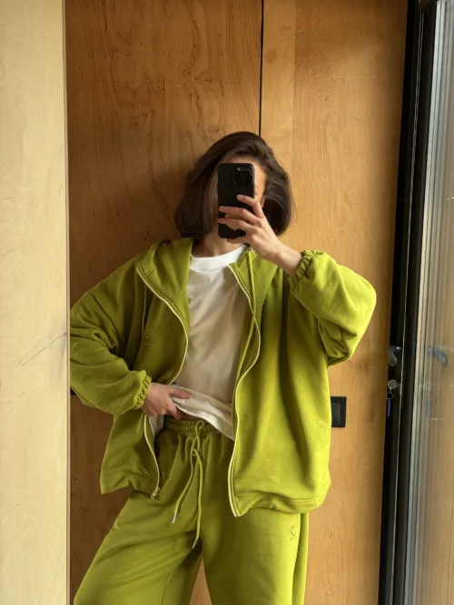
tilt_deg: -8.7
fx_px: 840
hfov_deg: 30.3
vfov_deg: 39.7
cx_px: 227
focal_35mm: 48
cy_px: 302
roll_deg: +0.0
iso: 100
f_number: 1.78
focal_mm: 6.76
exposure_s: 1/106
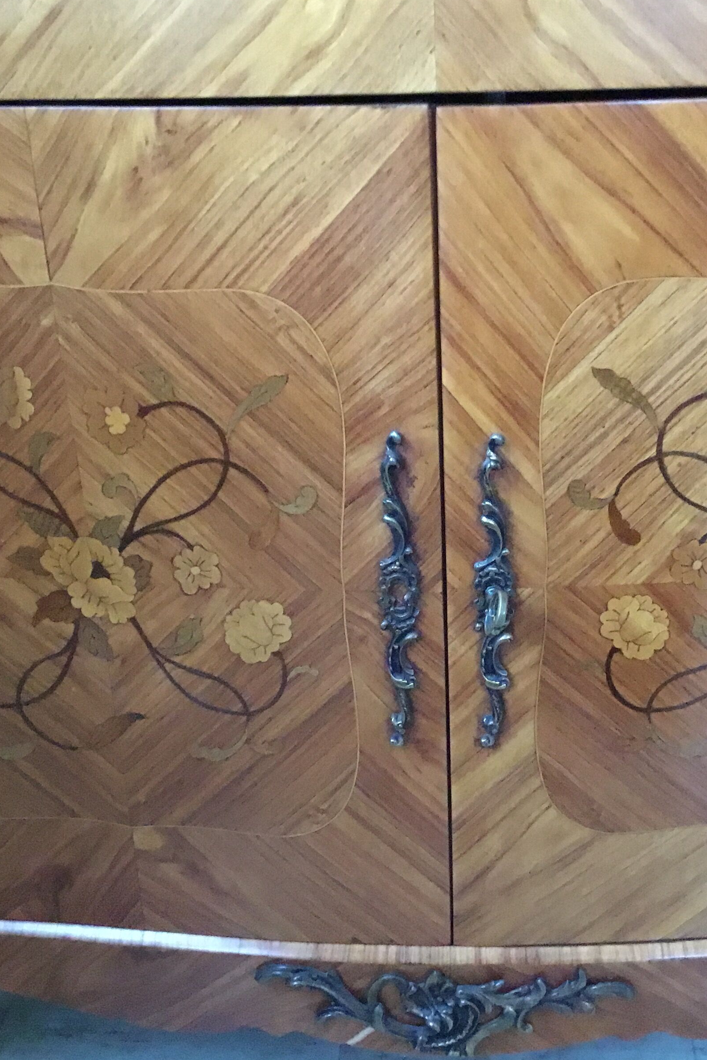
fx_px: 1296
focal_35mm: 44
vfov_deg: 44.5
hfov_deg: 30.4
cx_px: 424
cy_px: 537
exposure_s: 1/17
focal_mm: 3.3
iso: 640
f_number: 2.4
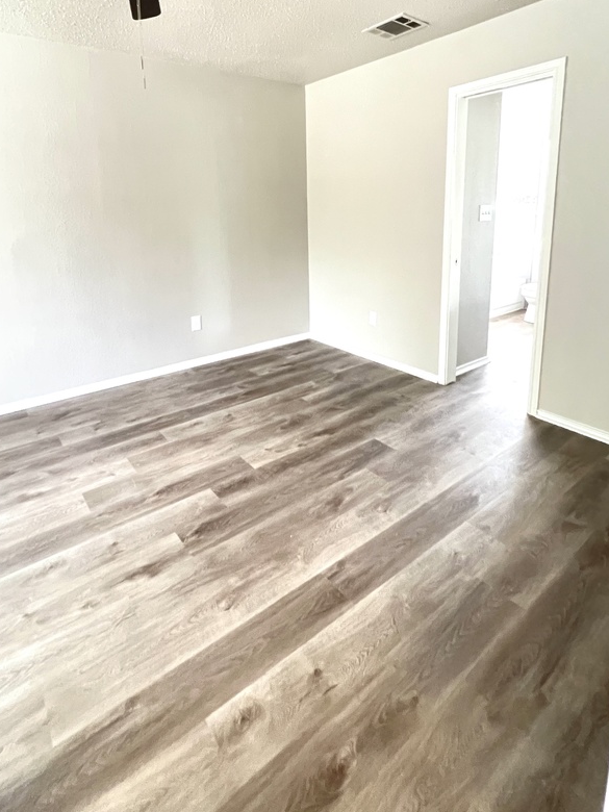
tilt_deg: -10.8
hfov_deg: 71.6
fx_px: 422
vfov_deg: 85.5
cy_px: 289
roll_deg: +1.1
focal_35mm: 18
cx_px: 290
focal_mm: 1.57
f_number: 1.8
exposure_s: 1/60
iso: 800
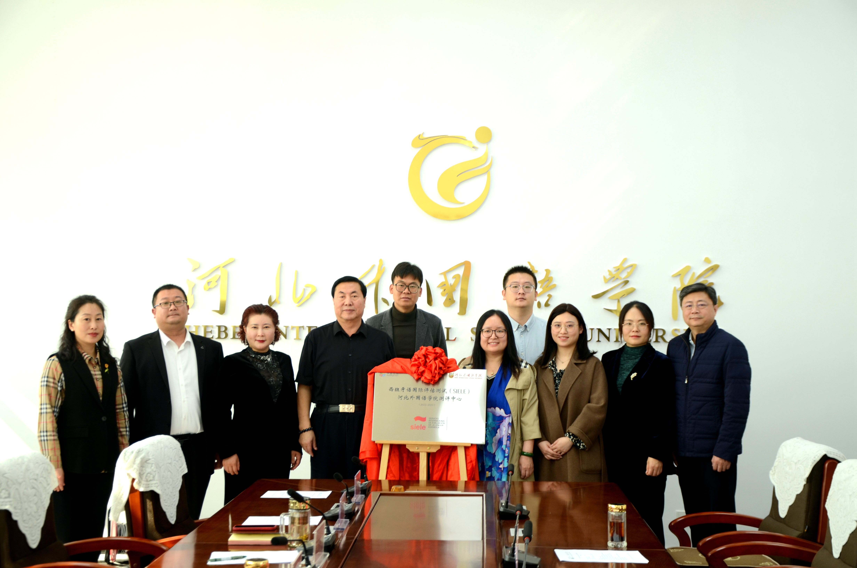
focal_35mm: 60
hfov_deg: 33.5
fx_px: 1425
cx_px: 428
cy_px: 284
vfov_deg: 22.5
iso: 100
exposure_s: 1/30
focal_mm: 40
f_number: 4.5
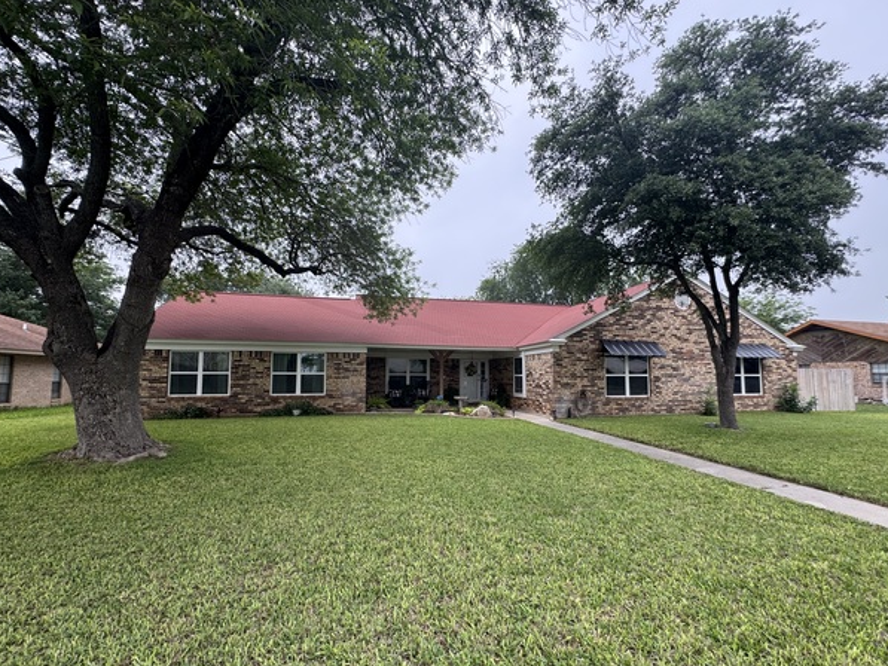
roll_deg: +0.1
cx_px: 452
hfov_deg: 98.1
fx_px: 385
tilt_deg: +3.3
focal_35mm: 15
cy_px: 348
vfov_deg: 81.7
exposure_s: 1/201
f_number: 2.2
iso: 40
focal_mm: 2.22
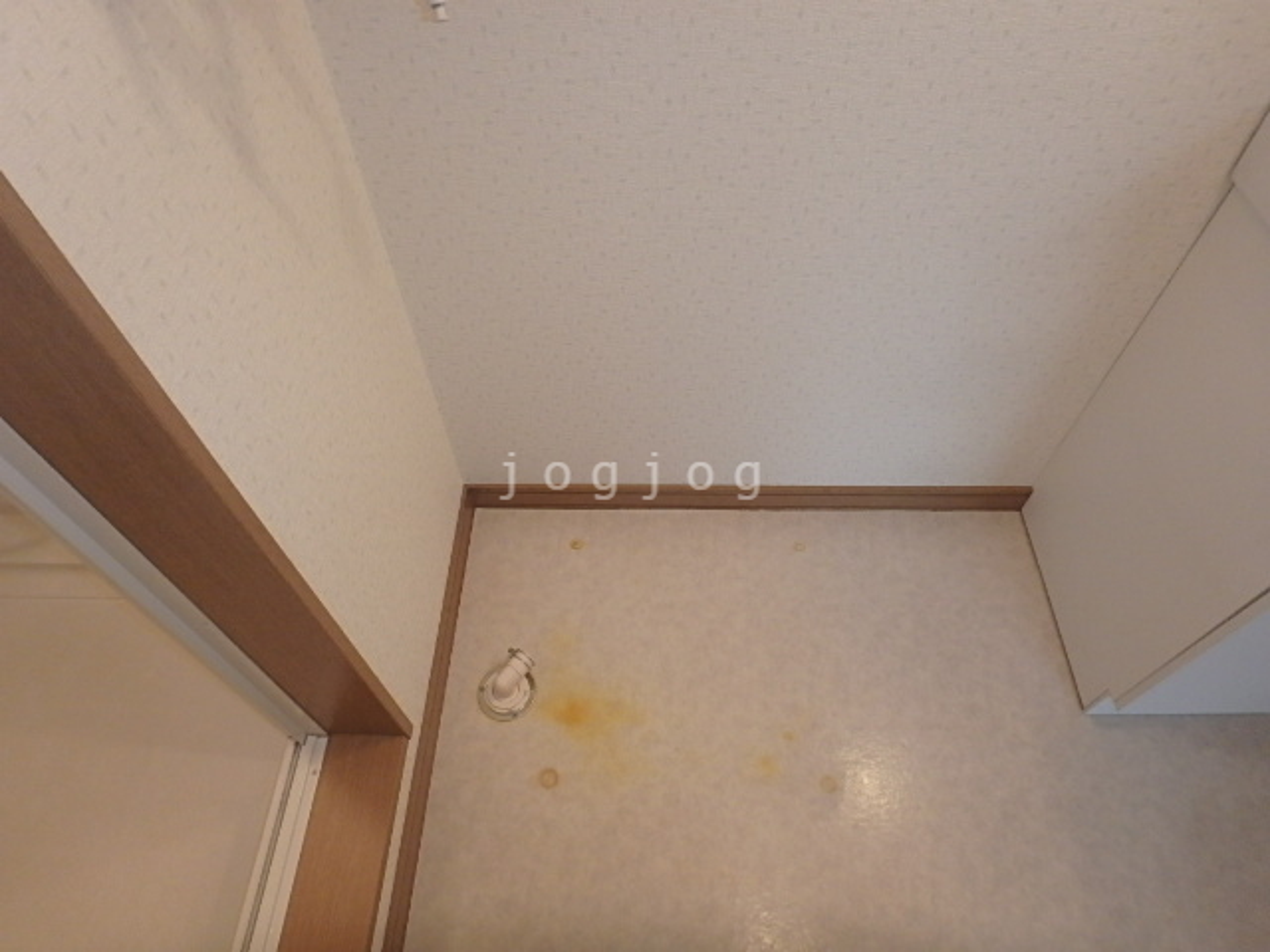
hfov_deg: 79.0
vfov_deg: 63.4
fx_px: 770
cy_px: 476
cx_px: 635
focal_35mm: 21
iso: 400
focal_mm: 3.7
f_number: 3.5
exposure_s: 1/30
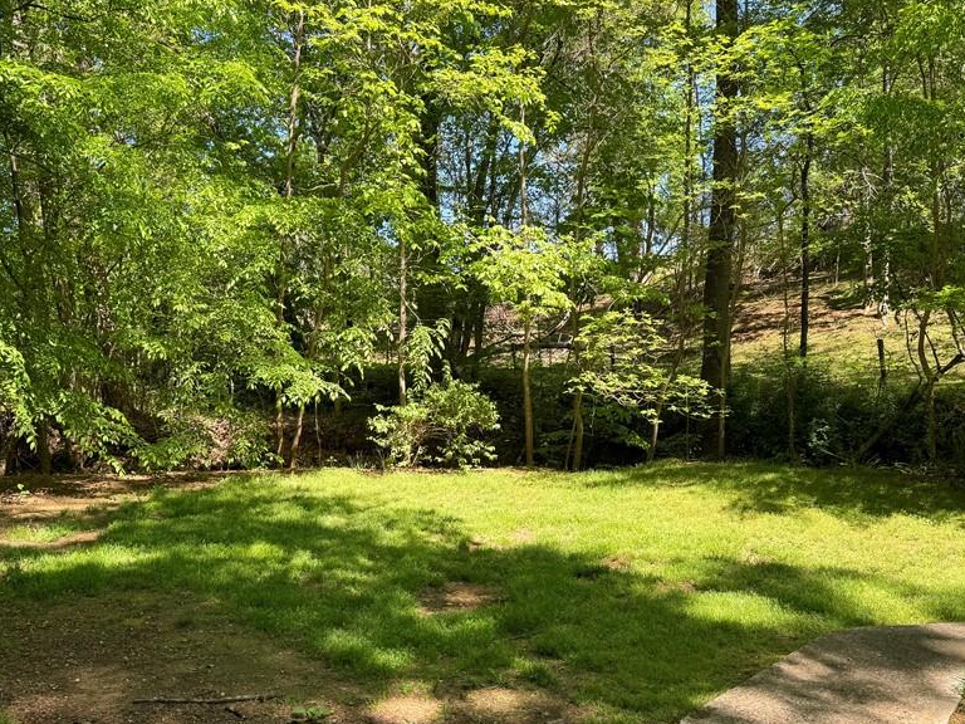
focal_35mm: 32
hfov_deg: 56.8
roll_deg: +2.1
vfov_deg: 43.8
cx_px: 496
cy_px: 458
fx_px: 892
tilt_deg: -6.1
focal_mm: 6.76
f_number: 1.78
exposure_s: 1/621
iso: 80
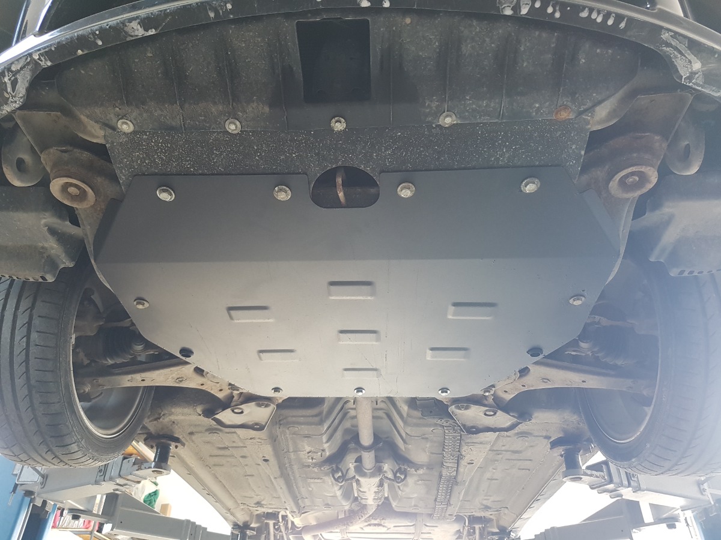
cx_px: 360
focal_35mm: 26
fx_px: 542
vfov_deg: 53.1
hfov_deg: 67.3
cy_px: 270
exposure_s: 1/50
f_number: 1.7
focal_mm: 4.2
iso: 125
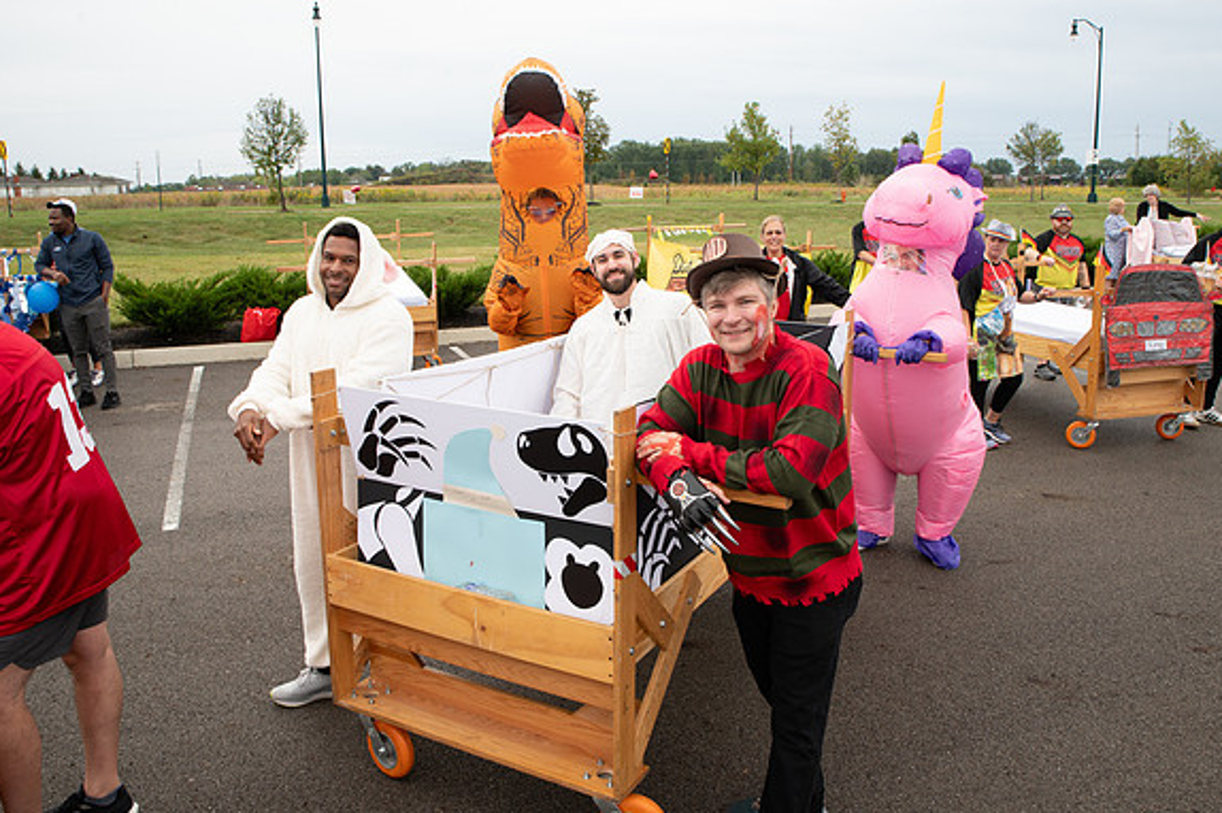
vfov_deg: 46.2
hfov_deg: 65.5
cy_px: 343
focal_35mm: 28
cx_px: 641
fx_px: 950
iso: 640
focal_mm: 24
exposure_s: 1/200
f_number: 10
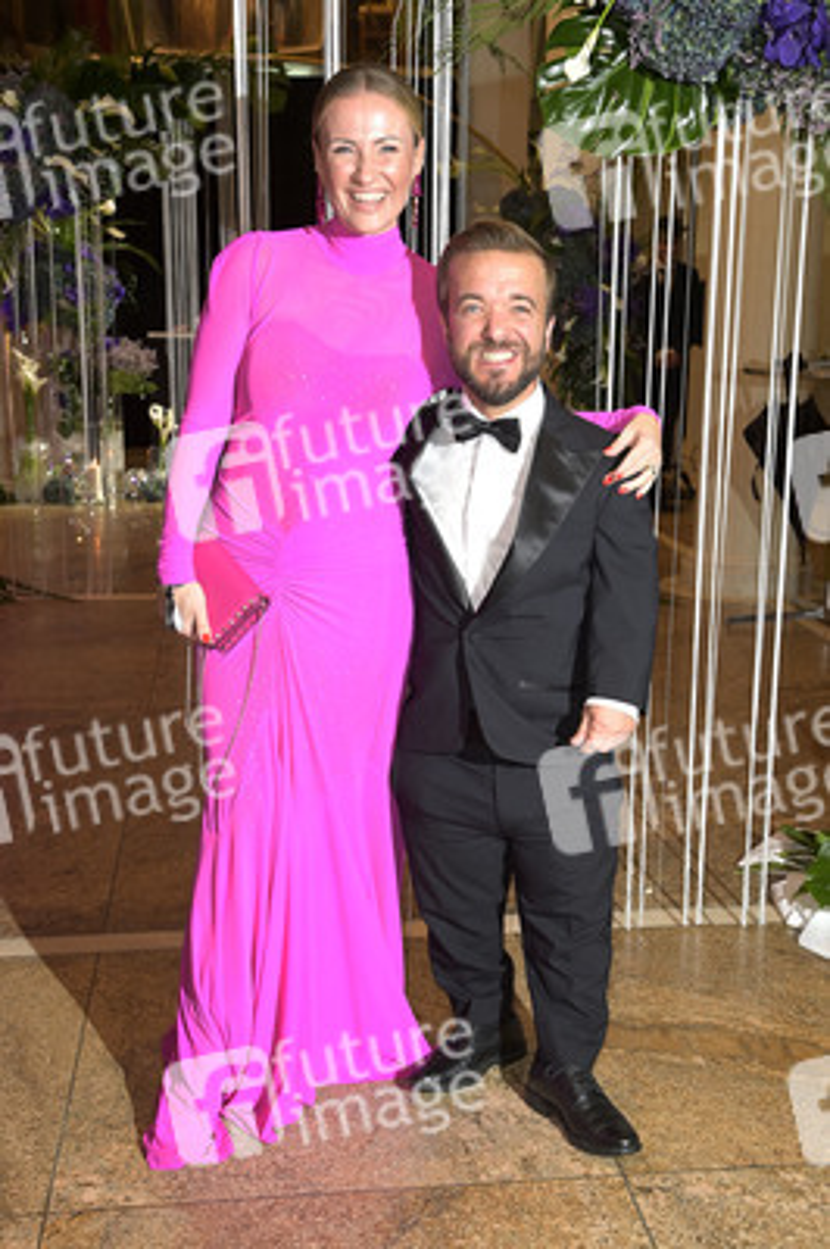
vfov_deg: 46.4
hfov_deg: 31.8
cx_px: 415
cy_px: 624
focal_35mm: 42
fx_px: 1455
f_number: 5.6
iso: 2500
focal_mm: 42
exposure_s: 1/50
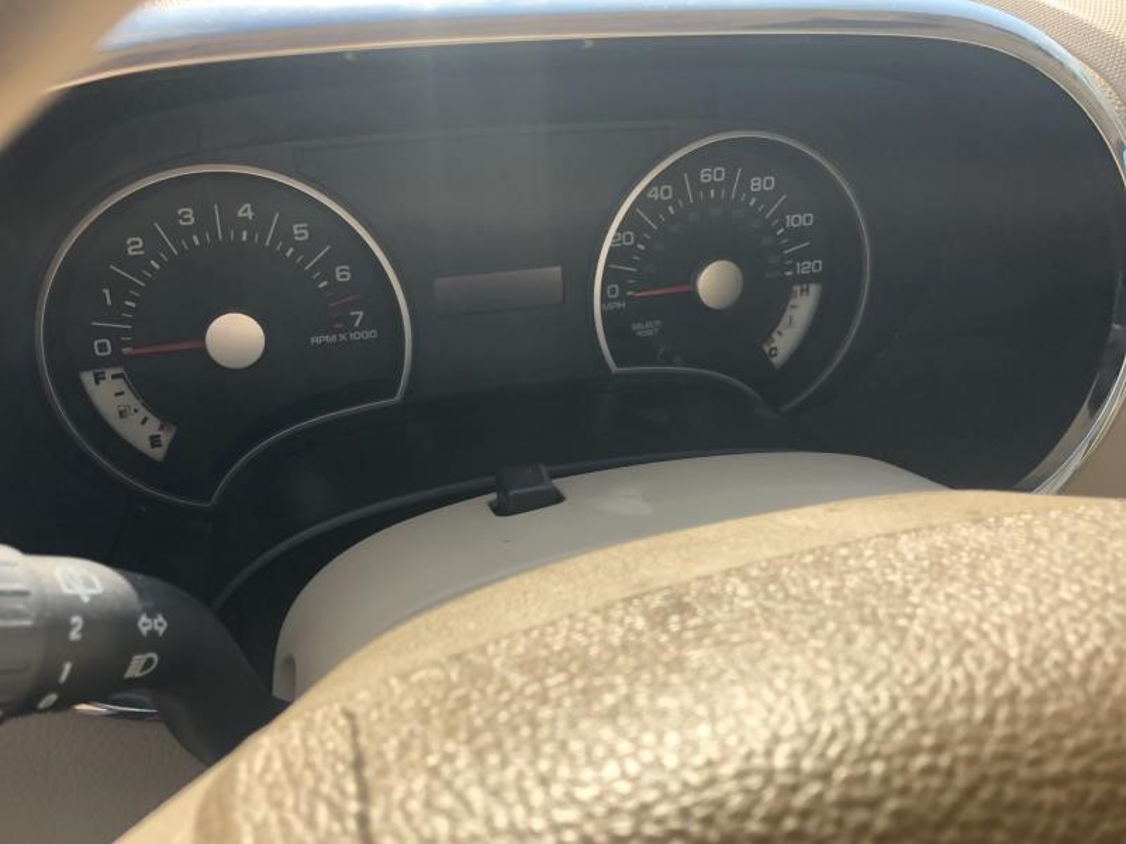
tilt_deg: -34.3
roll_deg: -2.0
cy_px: 422
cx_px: 563
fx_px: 911
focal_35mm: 28
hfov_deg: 63.4
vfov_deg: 49.7
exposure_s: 1/225
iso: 20
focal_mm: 3.99
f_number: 1.8
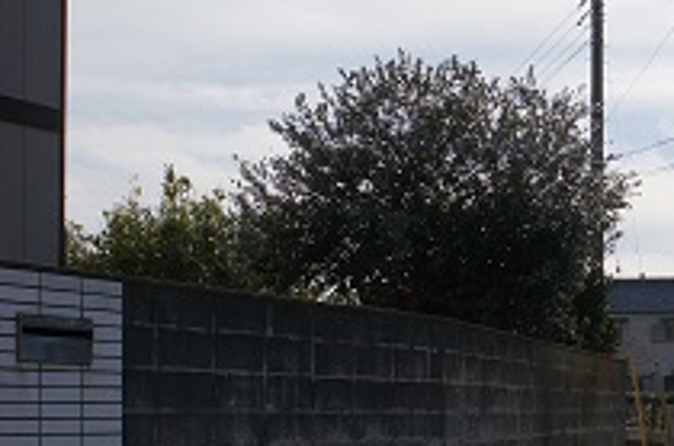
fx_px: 1230
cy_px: 504
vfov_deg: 19.6
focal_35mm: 66
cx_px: 639
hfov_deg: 29.1
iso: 100
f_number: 11
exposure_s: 1/250
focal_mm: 19.2
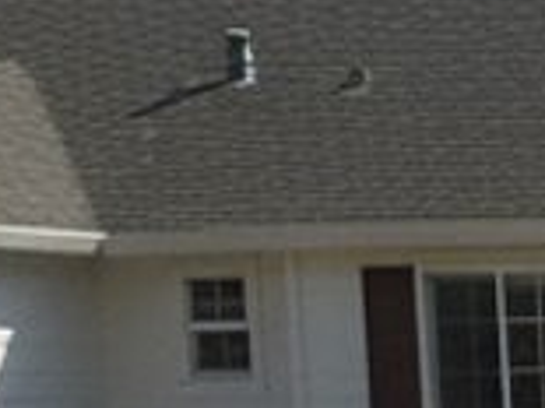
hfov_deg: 8.2
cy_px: 1185
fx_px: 2926
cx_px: 1892
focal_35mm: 186
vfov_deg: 7.2
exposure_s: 1/1884
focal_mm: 6.8
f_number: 1.68
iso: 192
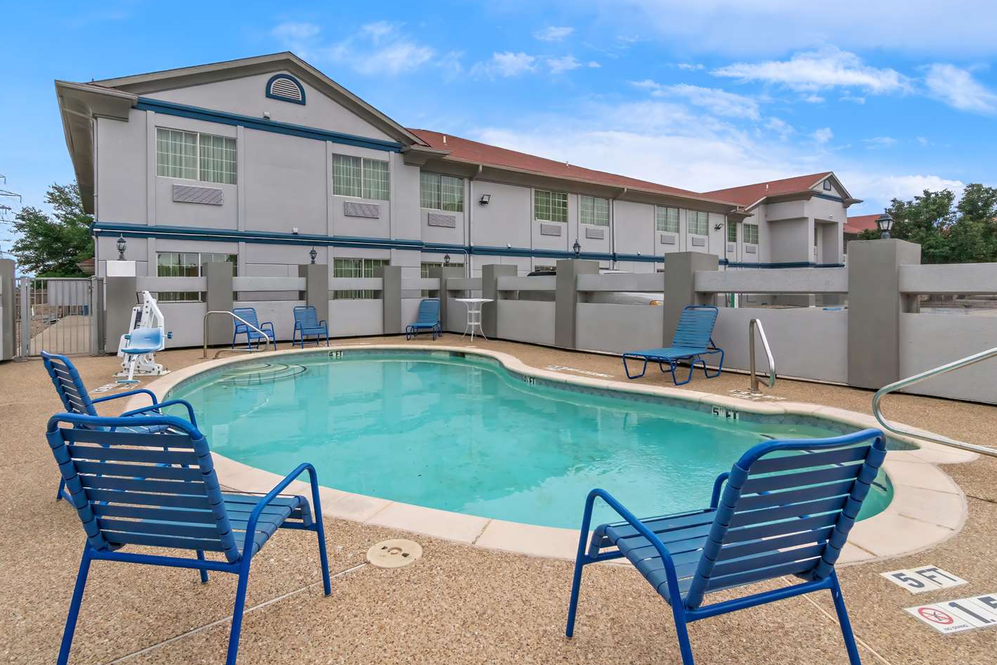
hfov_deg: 91.5
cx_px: 483
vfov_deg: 68.8
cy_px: 322
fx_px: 485
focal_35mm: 18
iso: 800
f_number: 8
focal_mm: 11
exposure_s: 1/750
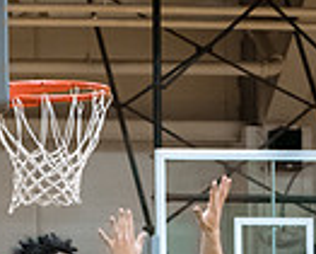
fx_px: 3163
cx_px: 17
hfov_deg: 5.7
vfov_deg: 4.5
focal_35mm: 338
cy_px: 501
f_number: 2.8
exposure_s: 1/400
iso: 3200
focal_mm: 70
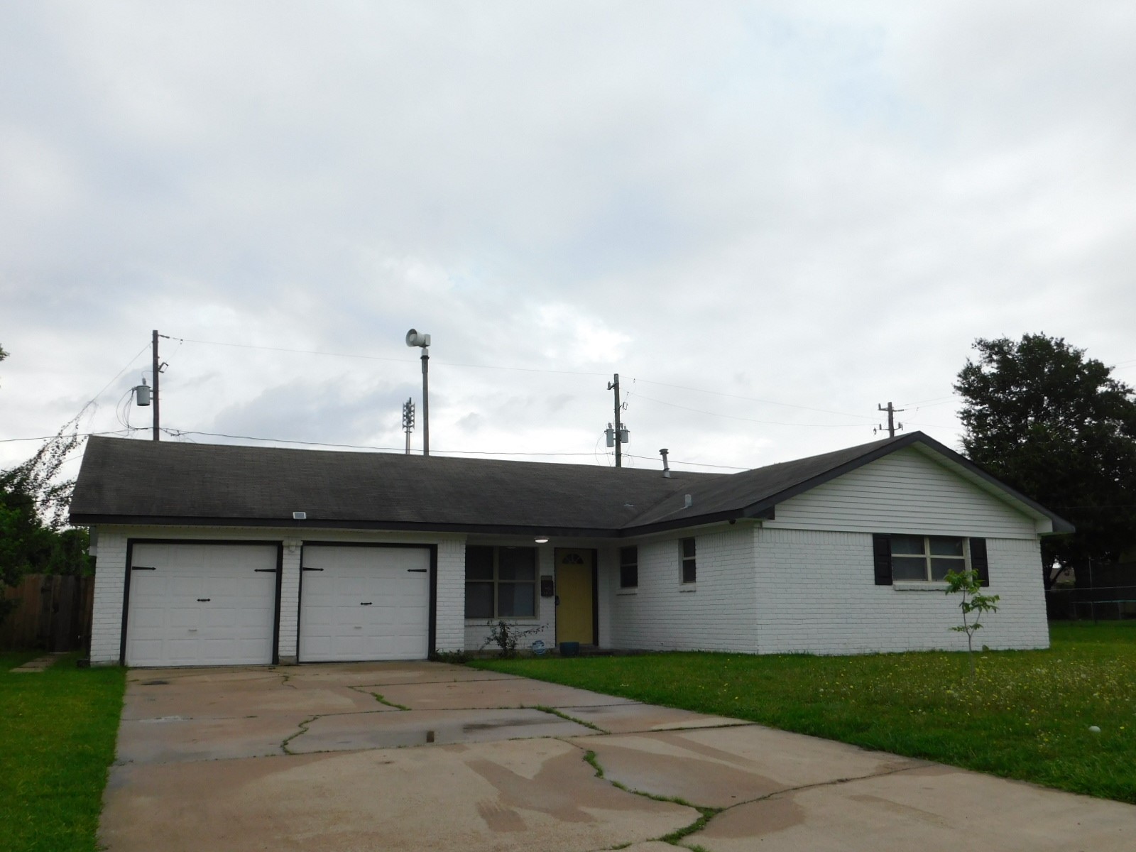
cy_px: 426
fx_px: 985
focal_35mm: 30
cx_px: 568
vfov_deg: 46.8
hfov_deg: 60.0
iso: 125
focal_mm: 5.3
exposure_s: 1/1250
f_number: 3.2
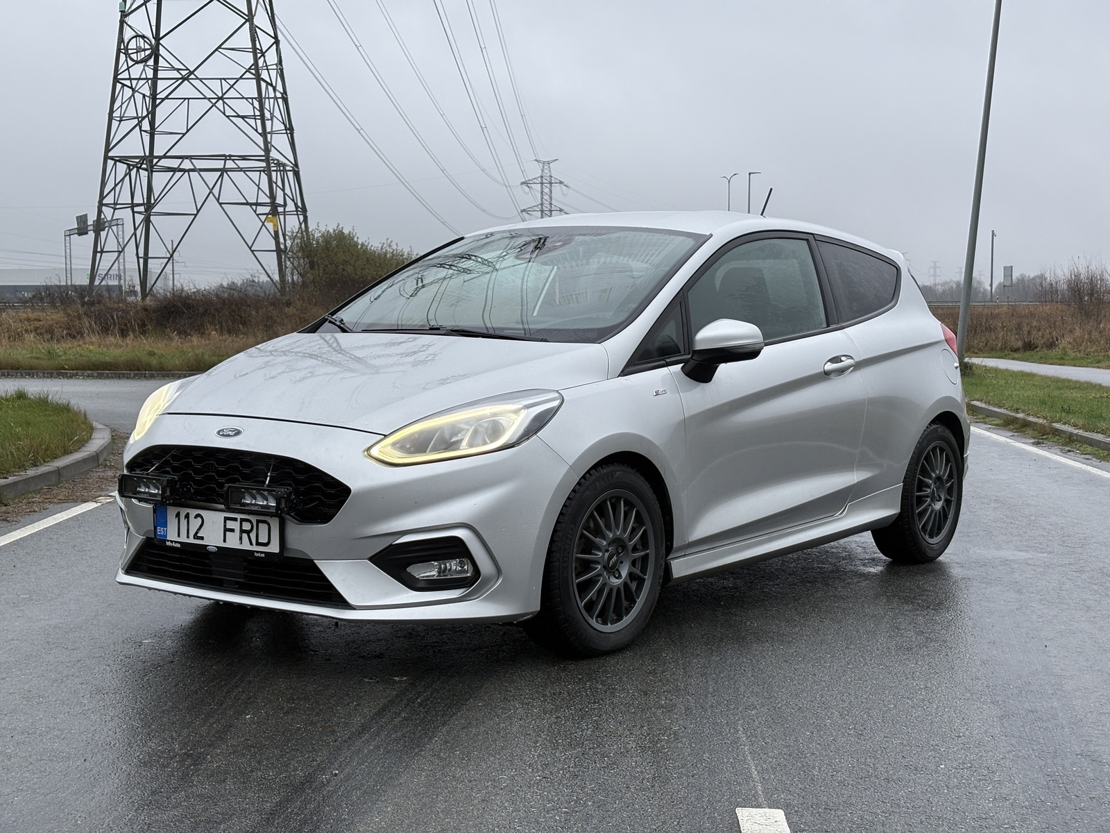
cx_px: 555
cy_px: 416
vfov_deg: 28.0
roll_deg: +0.0
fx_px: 1667
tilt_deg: -3.4
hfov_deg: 36.8
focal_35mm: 52
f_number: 1.6
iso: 50
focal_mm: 5.96
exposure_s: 1/51
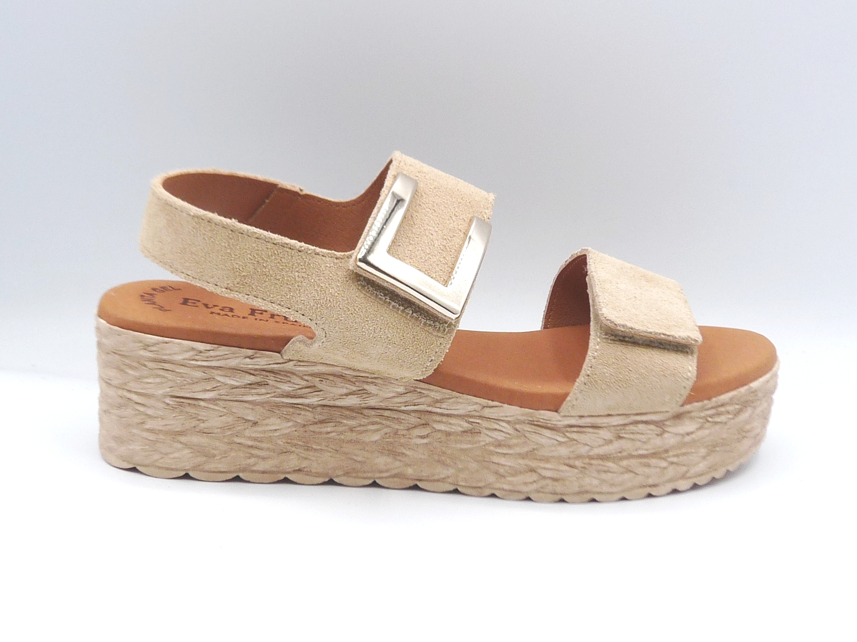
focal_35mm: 49
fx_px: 1213
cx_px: 428
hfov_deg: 38.9
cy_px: 321
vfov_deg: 29.7
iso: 100
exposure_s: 1/250
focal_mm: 4.8
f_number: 4
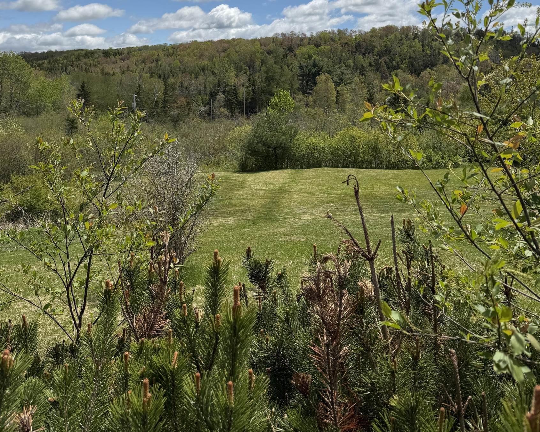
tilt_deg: -5.8
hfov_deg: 55.7
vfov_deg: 44.5
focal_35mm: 32
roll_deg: +0.1
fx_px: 511
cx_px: 266
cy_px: 118
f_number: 1.78
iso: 80
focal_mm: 6.76
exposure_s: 1/8130
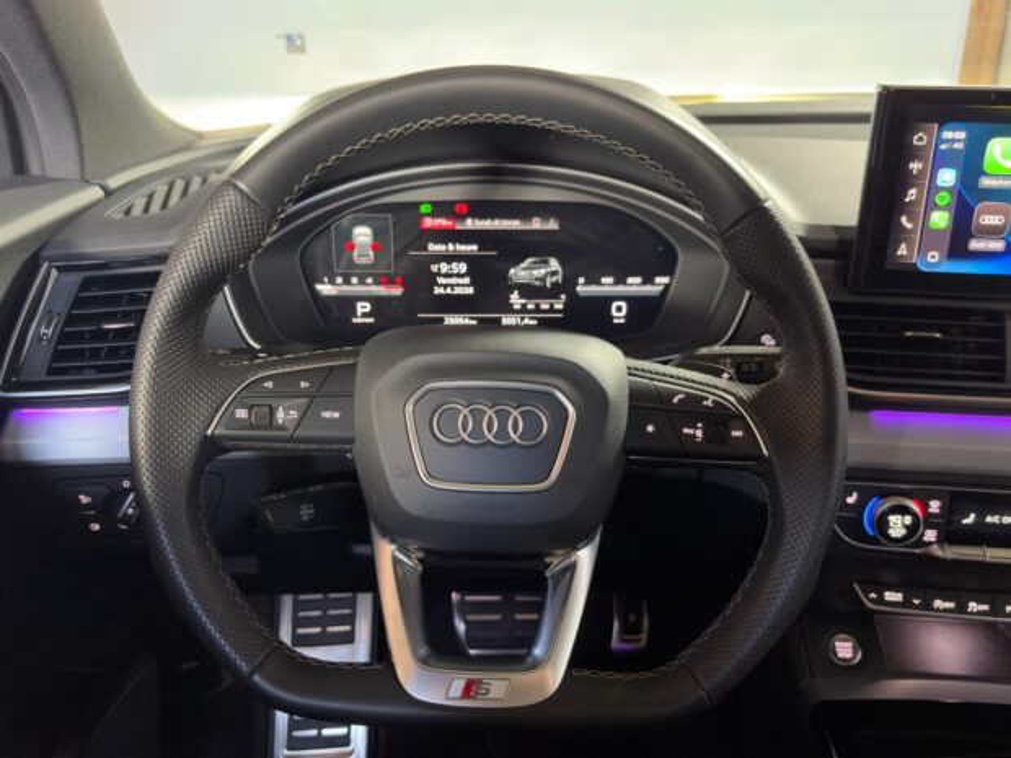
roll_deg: +0.4
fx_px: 905
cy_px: 379
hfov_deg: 58.4
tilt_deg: -21.5
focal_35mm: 31
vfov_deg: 45.4
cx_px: 506
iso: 400
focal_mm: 5.96
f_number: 1.6
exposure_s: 1/18
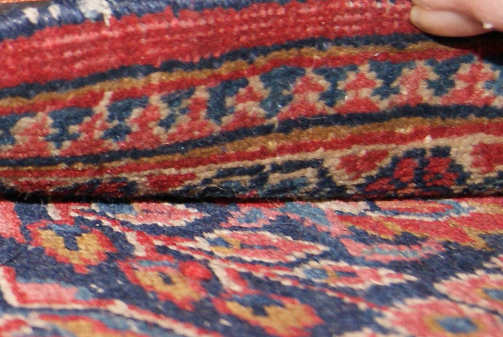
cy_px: 71
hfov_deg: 6.2
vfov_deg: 4.3
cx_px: -392
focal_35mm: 324
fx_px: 4532
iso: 400
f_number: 5.6
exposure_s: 1/80
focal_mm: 55
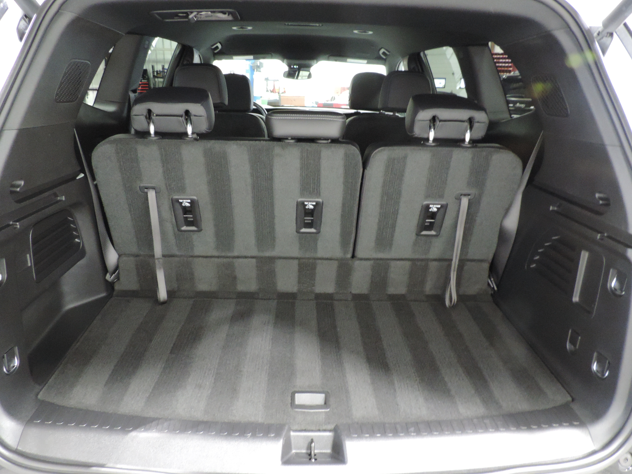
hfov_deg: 67.3
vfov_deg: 53.0
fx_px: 475
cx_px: 308
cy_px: 254
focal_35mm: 26
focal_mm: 4.3
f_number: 3
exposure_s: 1/5
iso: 800
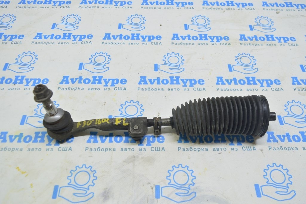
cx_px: 153
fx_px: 280
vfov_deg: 39.9
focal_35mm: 33
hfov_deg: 57.3
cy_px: 102
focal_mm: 22
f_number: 5.6
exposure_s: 1/20
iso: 400
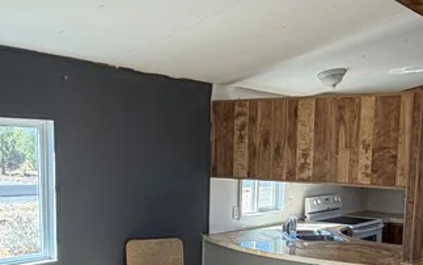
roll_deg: -1.6
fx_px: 542
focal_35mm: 47
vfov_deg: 26.8
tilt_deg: -7.1
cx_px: 266
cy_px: 222
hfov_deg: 42.3
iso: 80
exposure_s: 1/121
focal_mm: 2.22
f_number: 2.2
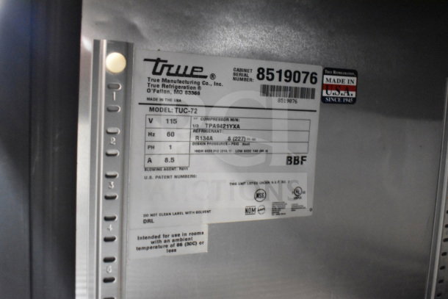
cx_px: 224
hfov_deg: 53.1
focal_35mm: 36
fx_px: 448
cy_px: 150
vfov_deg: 36.9
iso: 7200
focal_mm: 24
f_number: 3.8
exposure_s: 1/40
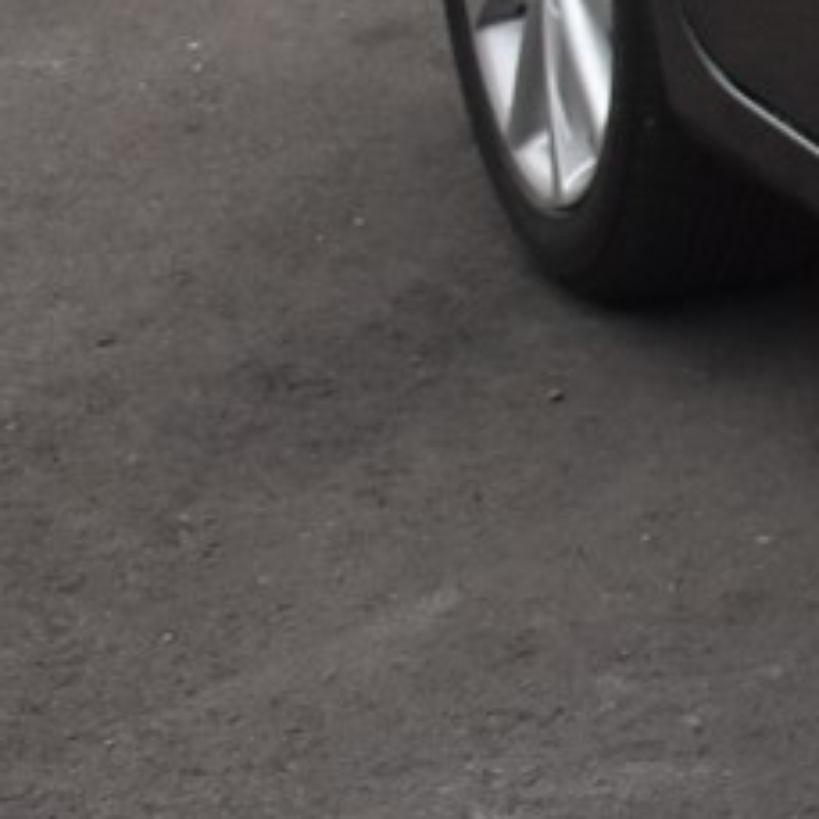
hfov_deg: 6.5
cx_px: 2858
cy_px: 73
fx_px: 6210
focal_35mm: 232
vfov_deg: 7.5
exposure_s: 1/250
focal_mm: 26
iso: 800
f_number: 4
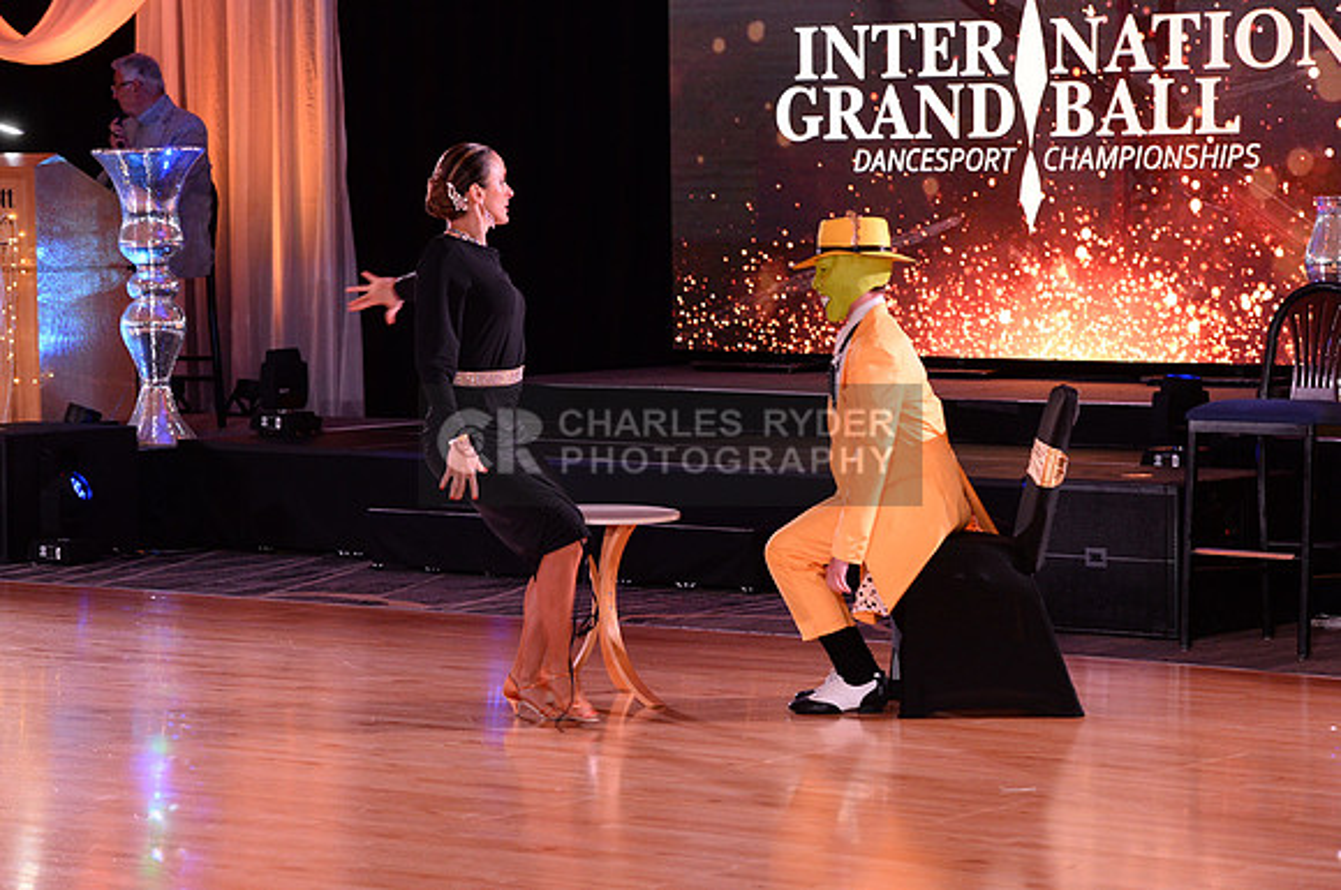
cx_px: 670
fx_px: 4538
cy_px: 445
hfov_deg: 16.8
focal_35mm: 122
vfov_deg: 11.2
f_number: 6.3
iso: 4000
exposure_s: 1/250
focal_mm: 122
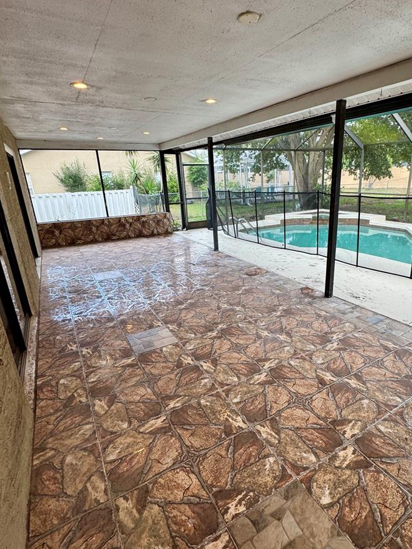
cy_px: 276
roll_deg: +2.7
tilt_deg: -18.6
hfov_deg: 68.2
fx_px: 302
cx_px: 241
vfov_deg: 84.7
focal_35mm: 19
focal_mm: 2.22
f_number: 2.2
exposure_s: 1/120
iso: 64
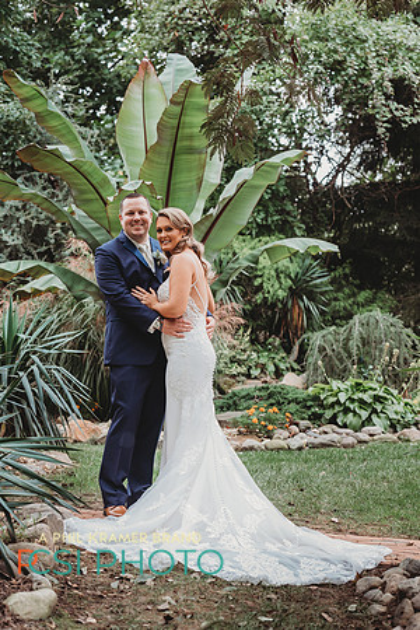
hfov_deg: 19.5
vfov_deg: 28.8
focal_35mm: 70
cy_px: 315
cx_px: 210
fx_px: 1225
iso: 500
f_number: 4.5
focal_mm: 70
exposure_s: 1/320
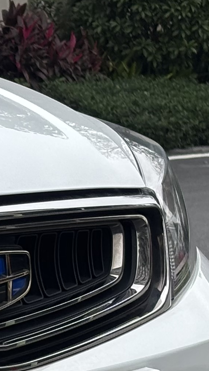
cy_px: 371
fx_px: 2226
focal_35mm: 226
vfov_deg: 9.5
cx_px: -356
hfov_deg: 5.2
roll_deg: +0.3
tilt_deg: -9.5
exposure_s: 1/1233
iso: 32
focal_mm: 5.96
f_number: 1.6
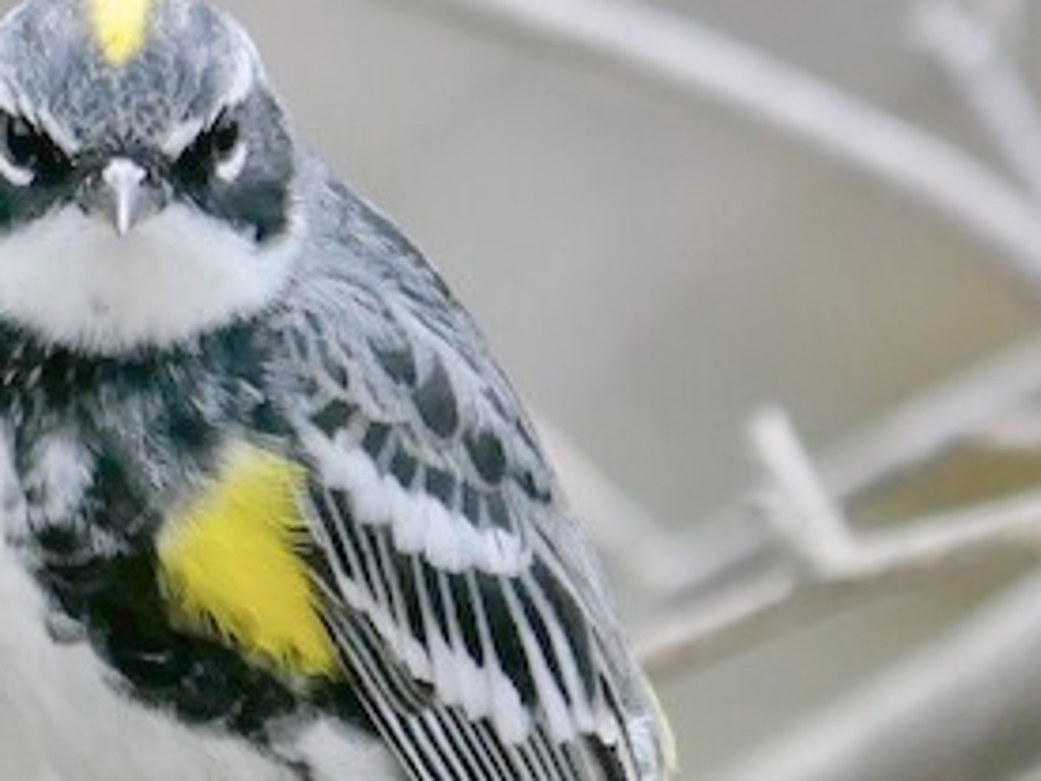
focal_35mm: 1391
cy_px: 549
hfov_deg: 1.4
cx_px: 264
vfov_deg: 1.1
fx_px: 41831
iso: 500
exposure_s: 1/500
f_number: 5.6
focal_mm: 300
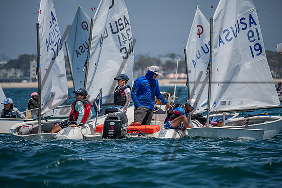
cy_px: 94
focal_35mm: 400
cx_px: 141
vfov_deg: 3.4
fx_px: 3134
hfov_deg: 5.2
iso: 250
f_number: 8
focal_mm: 400
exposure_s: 1/1600
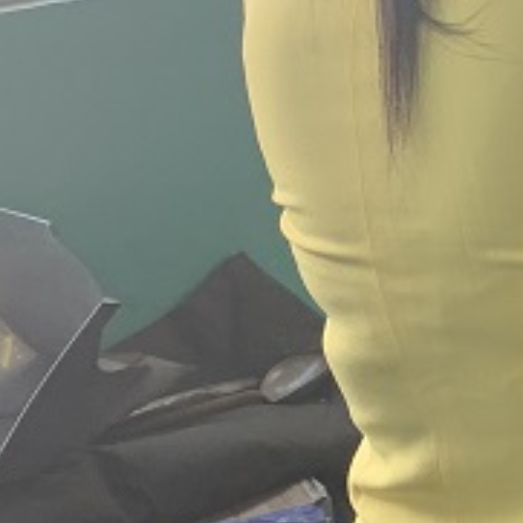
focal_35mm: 122
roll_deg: +5.0
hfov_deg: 13.5
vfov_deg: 14.2
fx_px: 2085
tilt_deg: -12.6
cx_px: 757
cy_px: 66
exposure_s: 1/121
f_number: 1.8
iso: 32
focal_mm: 4.25
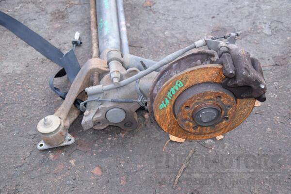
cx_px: 146
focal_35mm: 63
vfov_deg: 21.6
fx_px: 509
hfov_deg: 31.9
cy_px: 97
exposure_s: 1/125
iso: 800
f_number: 4.8
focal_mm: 42
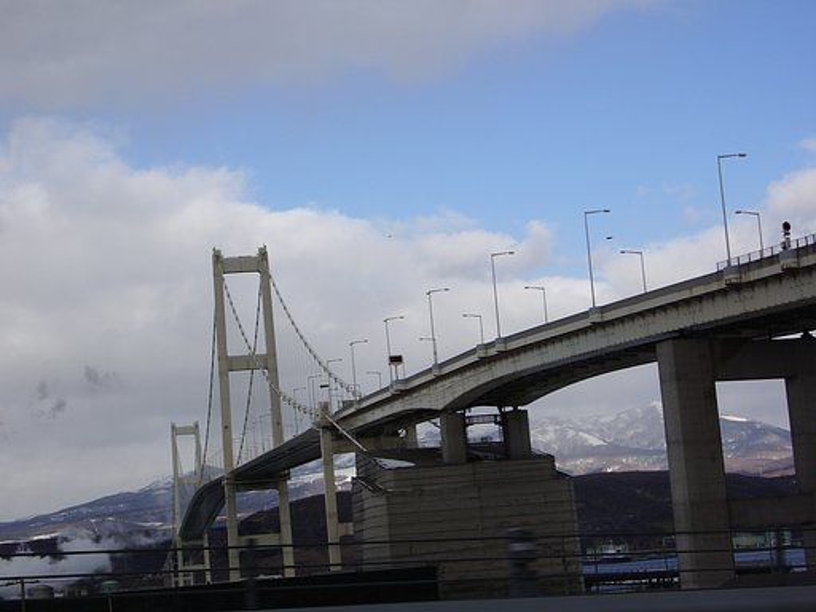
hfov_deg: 26.3
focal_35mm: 74
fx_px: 1744
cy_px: 306
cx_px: 408
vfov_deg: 19.9
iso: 50
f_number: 6.2
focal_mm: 12.2
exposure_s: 1/250
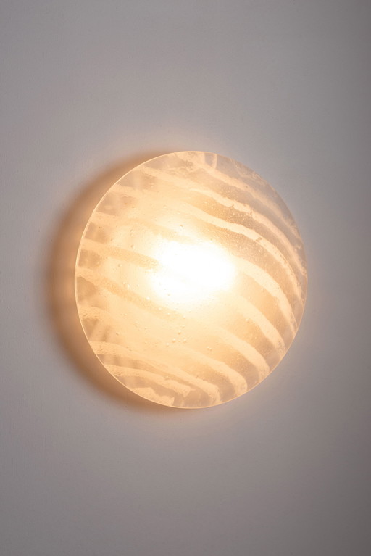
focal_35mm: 116
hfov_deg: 11.8
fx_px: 1791
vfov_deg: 17.6
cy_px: 278
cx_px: 186
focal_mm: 116
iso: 100
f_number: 13
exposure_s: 1/2.5
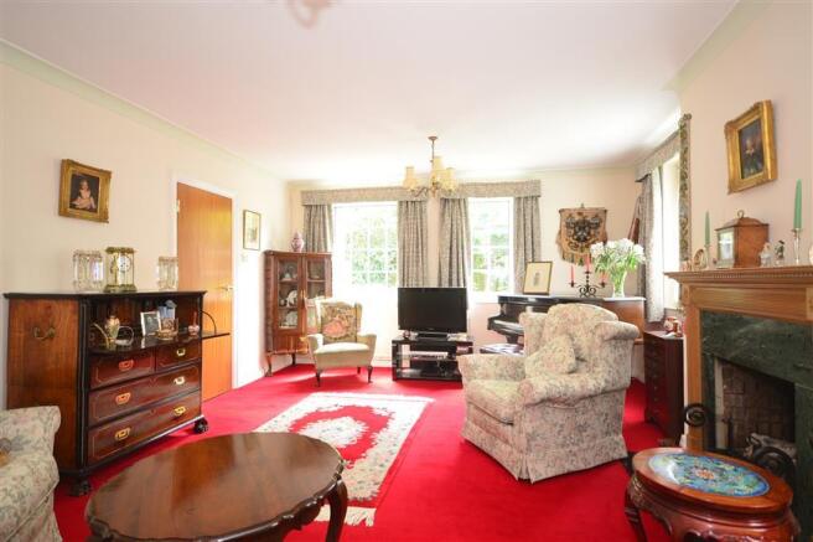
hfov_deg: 85.4
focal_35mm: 20
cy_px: 271
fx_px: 440
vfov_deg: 63.2
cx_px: 406
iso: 200
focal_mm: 13
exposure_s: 1/3
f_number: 5
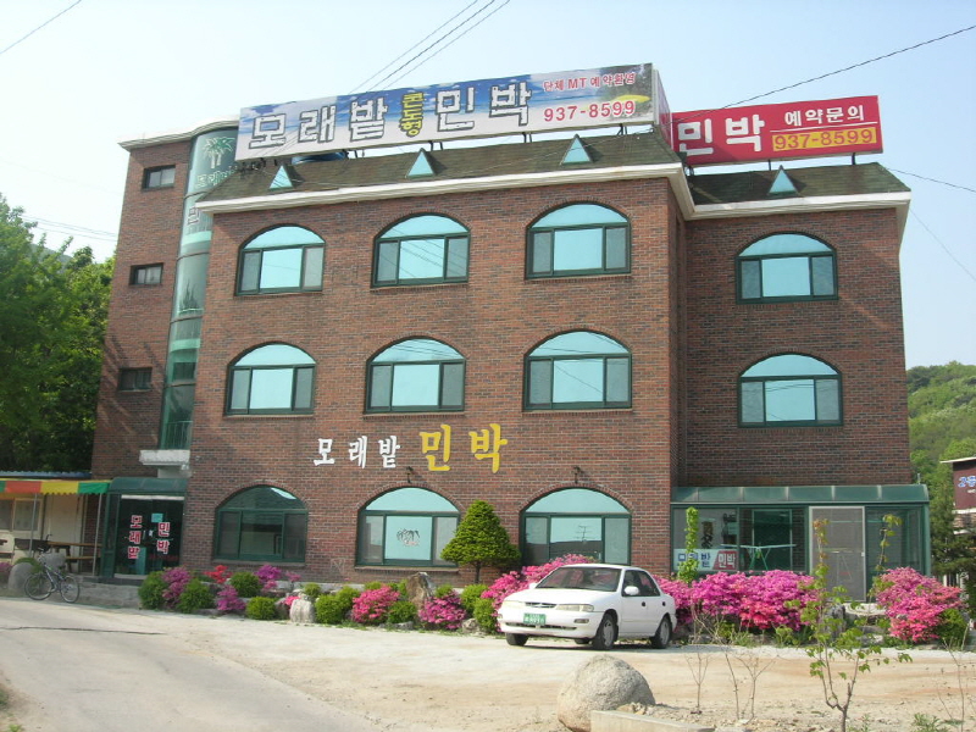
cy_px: 366
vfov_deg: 37.7
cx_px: 488
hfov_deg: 49.0
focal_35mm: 38
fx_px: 1071
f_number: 4.8
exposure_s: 1/333
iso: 64
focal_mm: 7.8
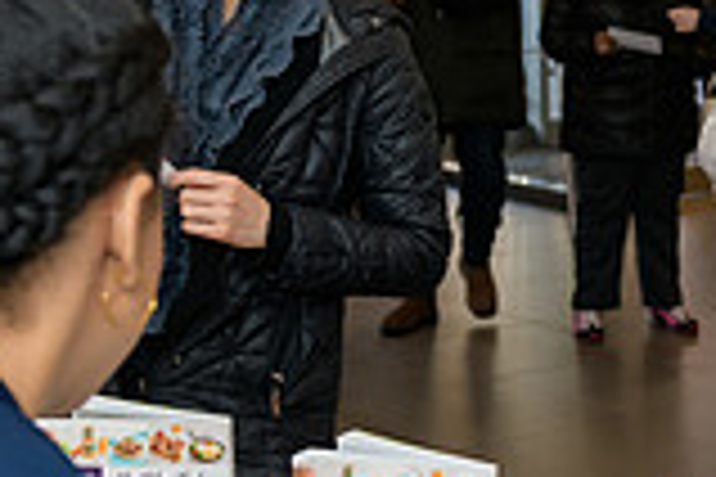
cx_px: 743
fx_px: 1889
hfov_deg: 20.6
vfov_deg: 14.4
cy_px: 263
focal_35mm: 95
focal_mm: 26
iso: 200
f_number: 3.2
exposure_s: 1/125
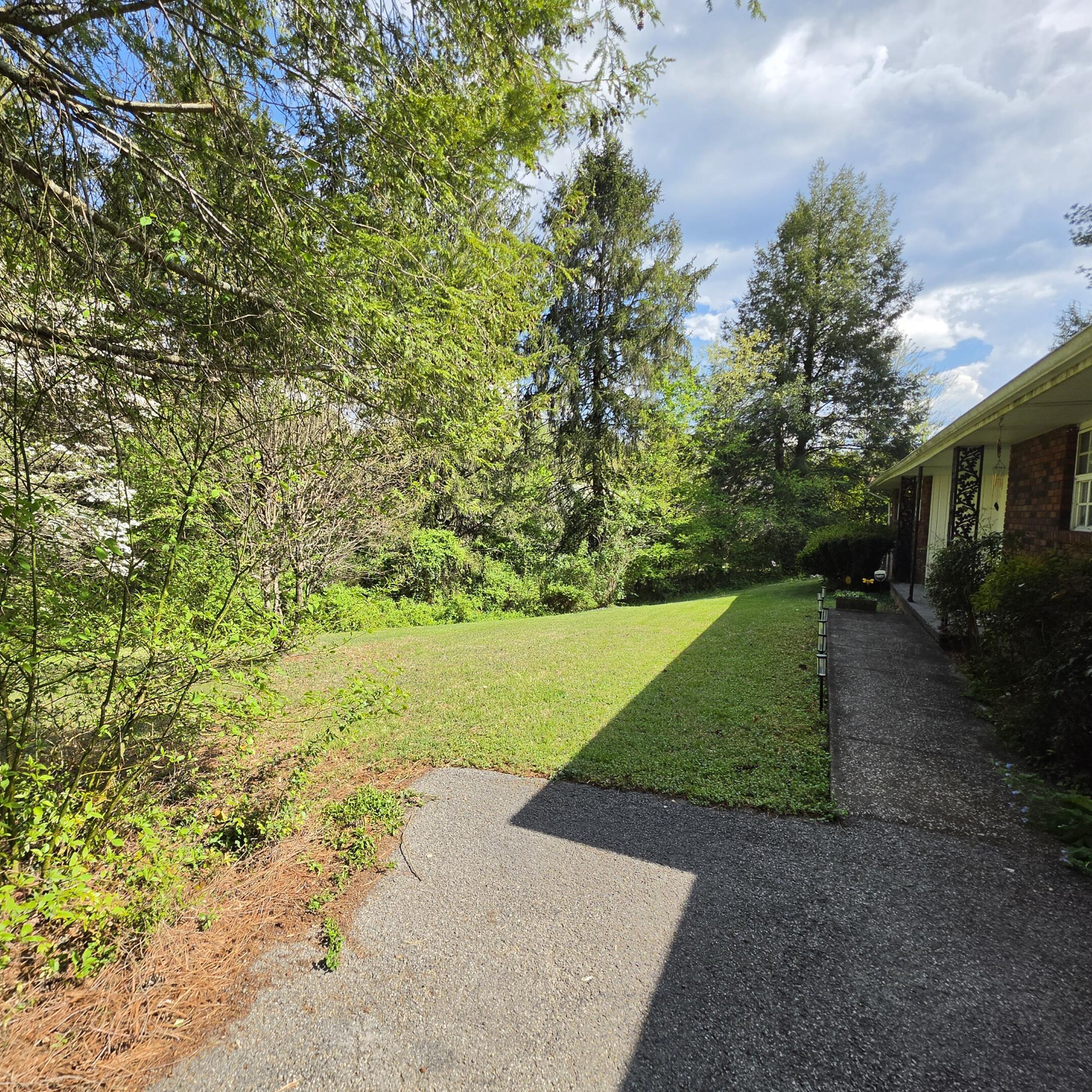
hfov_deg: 86.9
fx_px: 571
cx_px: 466
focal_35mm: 16
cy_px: 544
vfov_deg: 87.4
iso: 32
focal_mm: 2.2
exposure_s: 1/1189
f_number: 1.9
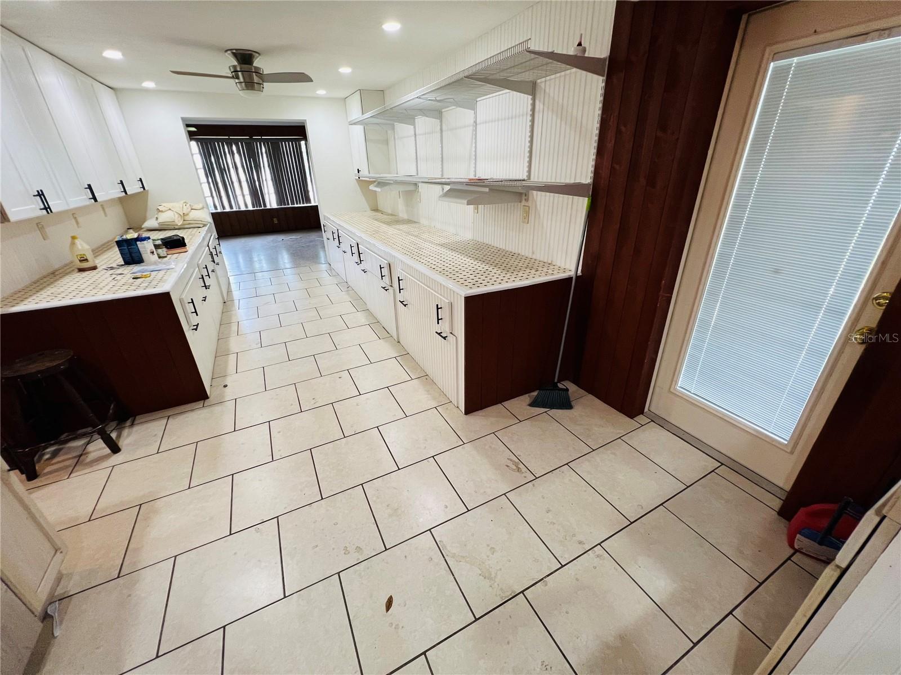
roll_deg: +1.2
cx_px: 450
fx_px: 338
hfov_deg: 106.2
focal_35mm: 13
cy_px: 338
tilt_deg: -25.8
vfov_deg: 89.9
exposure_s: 1/60
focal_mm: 1.57
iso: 160
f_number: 1.8
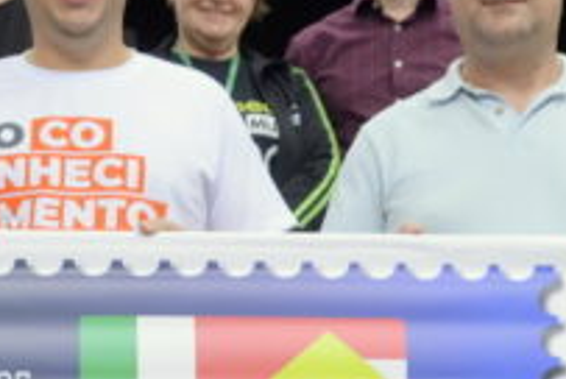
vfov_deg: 13.1
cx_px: 103
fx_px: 1606
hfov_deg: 19.8
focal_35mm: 102
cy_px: 470
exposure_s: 1/200
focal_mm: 18
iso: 200
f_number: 7.1
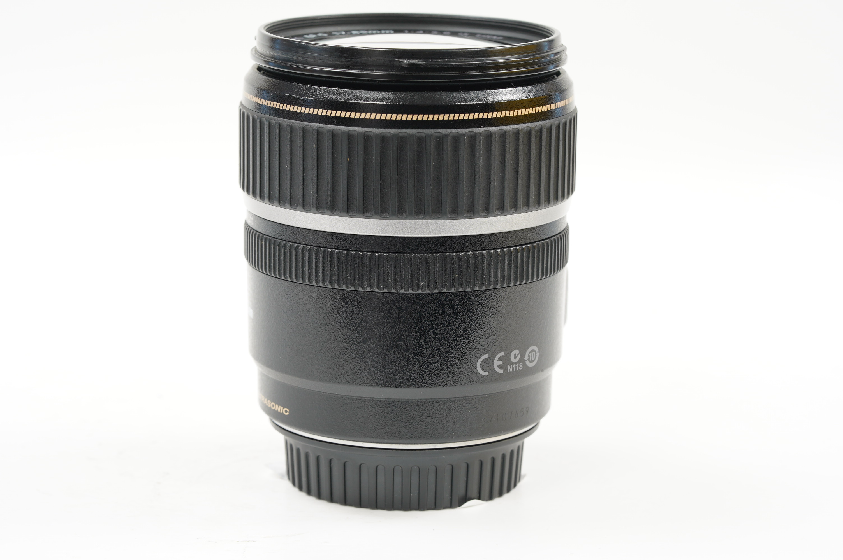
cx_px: 422
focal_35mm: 90
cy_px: 280
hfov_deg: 22.6
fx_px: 2106
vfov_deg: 15.2
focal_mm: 90
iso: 200
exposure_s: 1/1.25
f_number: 11
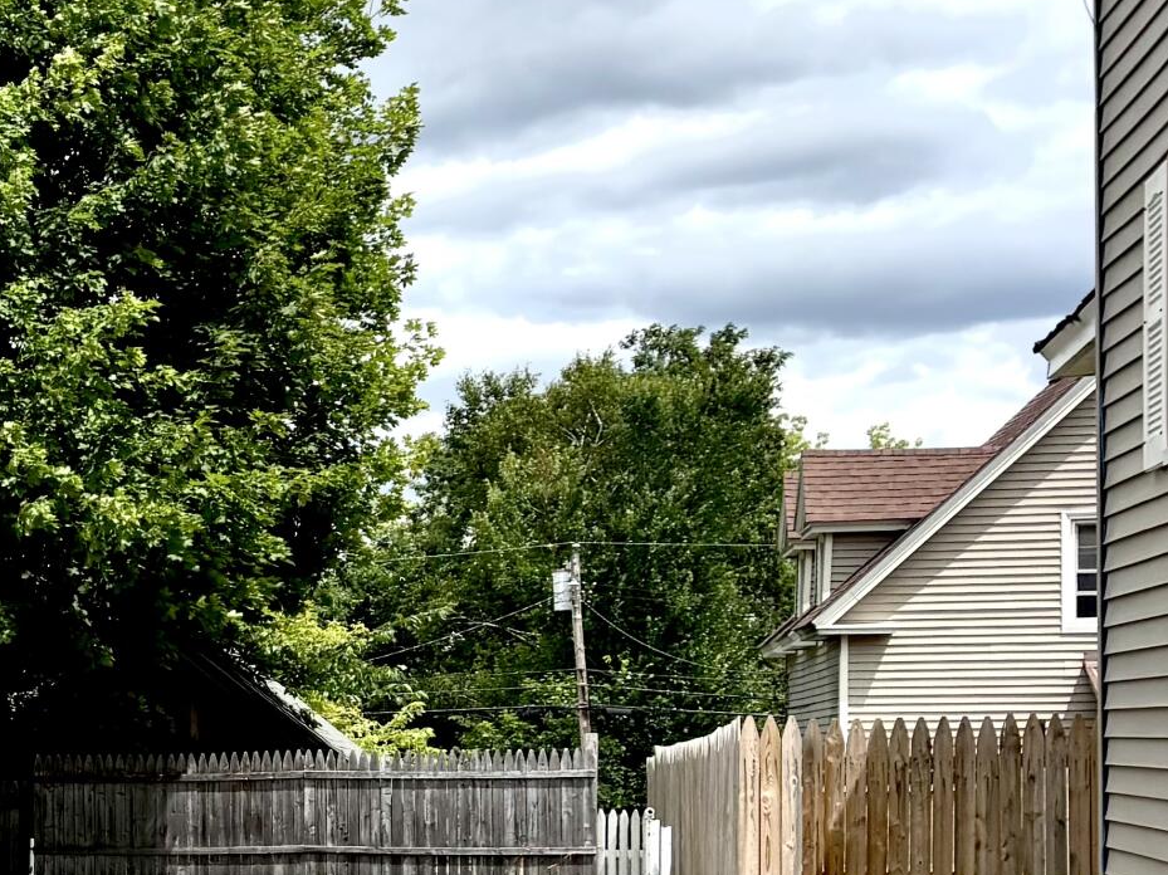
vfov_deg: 17.3
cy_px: 777
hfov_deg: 19.7
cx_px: -660
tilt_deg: -2.5
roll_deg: +2.0
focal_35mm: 84
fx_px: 2833
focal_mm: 5.96
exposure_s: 1/4425
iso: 50
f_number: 1.6
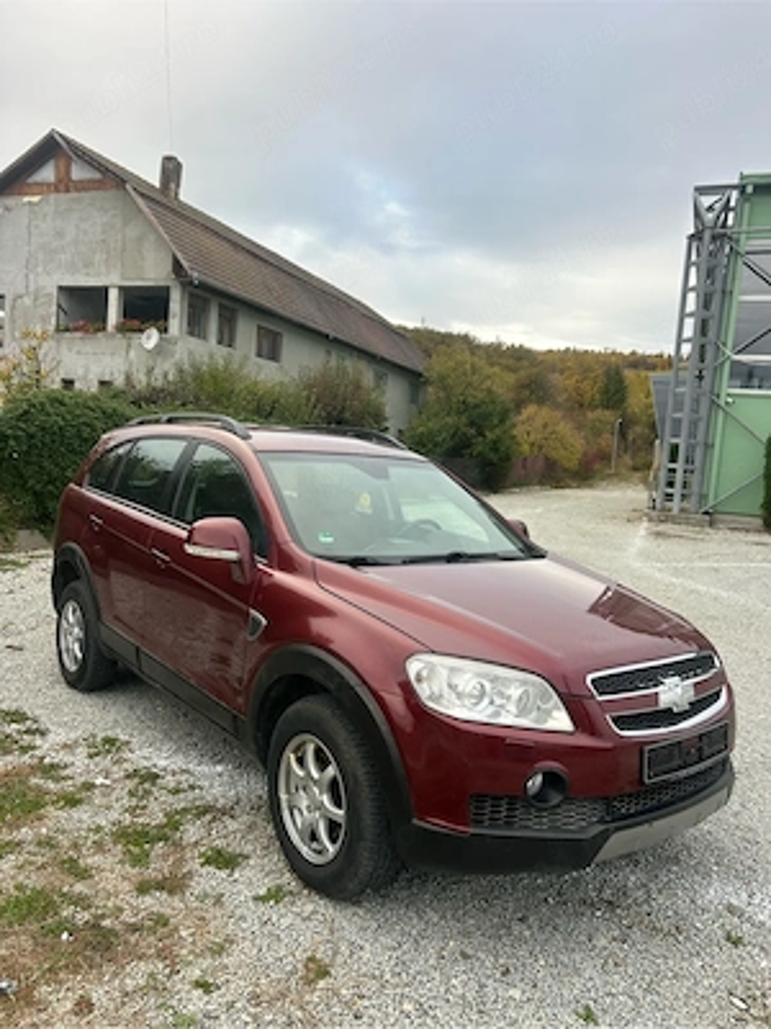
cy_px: 514
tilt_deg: -4.7
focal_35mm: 26
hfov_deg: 53.1
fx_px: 772
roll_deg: -4.8
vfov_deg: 67.3
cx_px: 386
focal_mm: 5.7
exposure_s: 1/575
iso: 50
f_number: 1.5
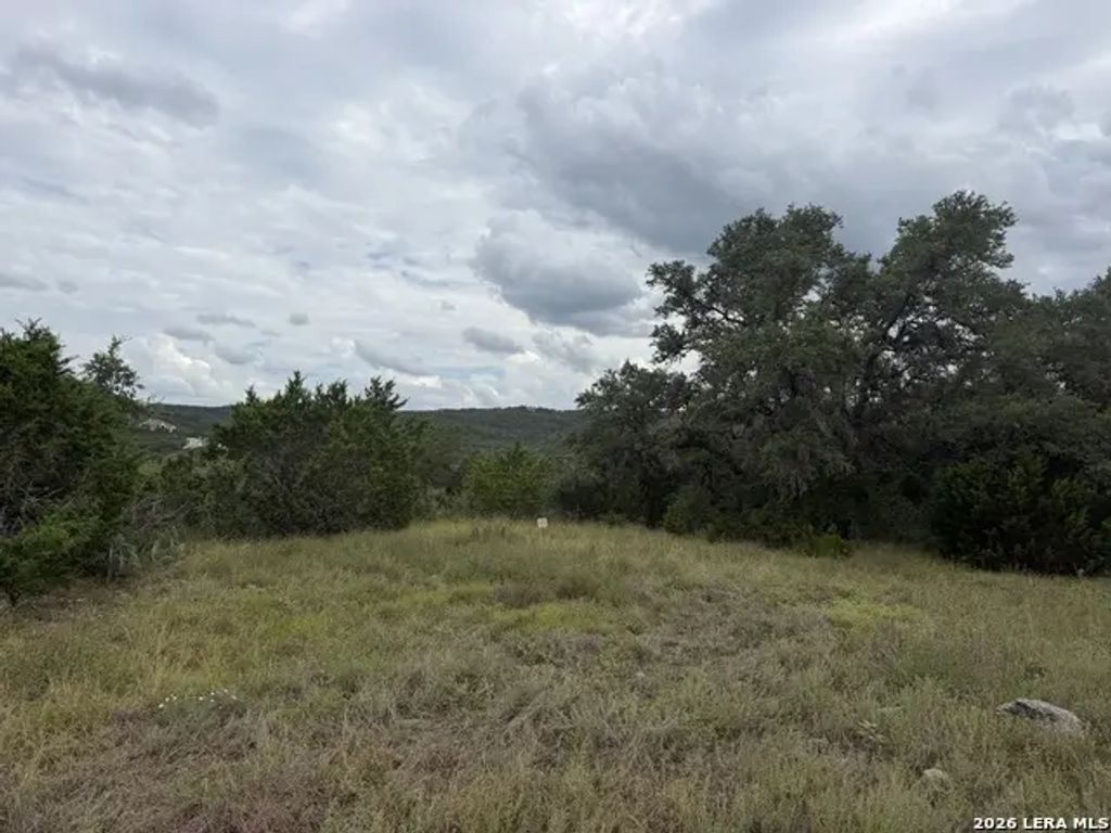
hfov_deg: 71.6
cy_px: 416
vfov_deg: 56.8
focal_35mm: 24
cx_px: 556
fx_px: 770
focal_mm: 6.76
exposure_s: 1/6173
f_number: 1.78
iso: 80
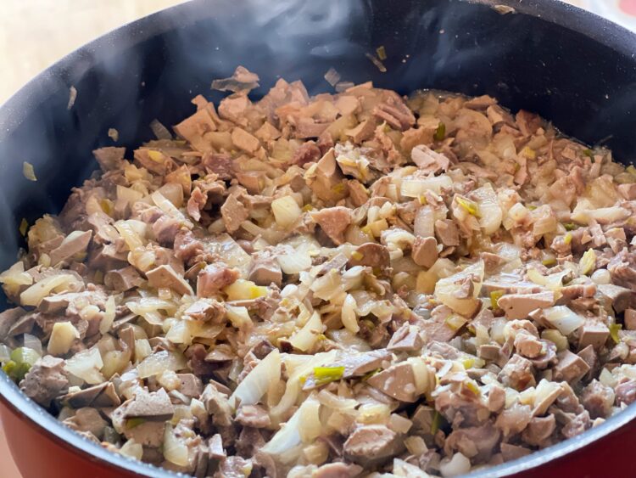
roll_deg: +8.1
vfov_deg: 22.9
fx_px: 1176
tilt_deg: -42.4
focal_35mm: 64
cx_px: 318
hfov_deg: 30.3
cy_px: 239
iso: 160
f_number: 2.2
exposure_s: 1/50
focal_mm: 7.5
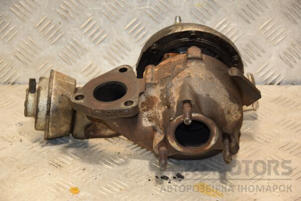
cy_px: 100
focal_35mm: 129
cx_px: 150
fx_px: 1075
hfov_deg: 15.9
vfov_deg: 10.7
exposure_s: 1/125
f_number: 5.6
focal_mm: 85
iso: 800
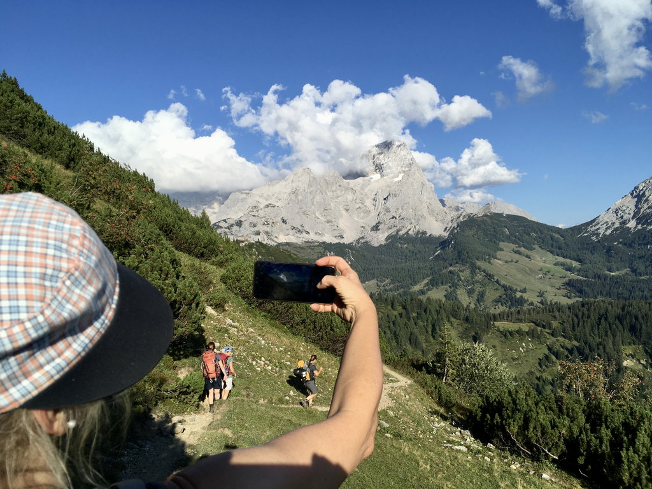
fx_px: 546
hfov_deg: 61.7
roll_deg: +1.3
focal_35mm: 29
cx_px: 326
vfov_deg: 48.2
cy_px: 244
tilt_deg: +1.4
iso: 25
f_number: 2.2
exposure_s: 1/2024
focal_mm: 4.15
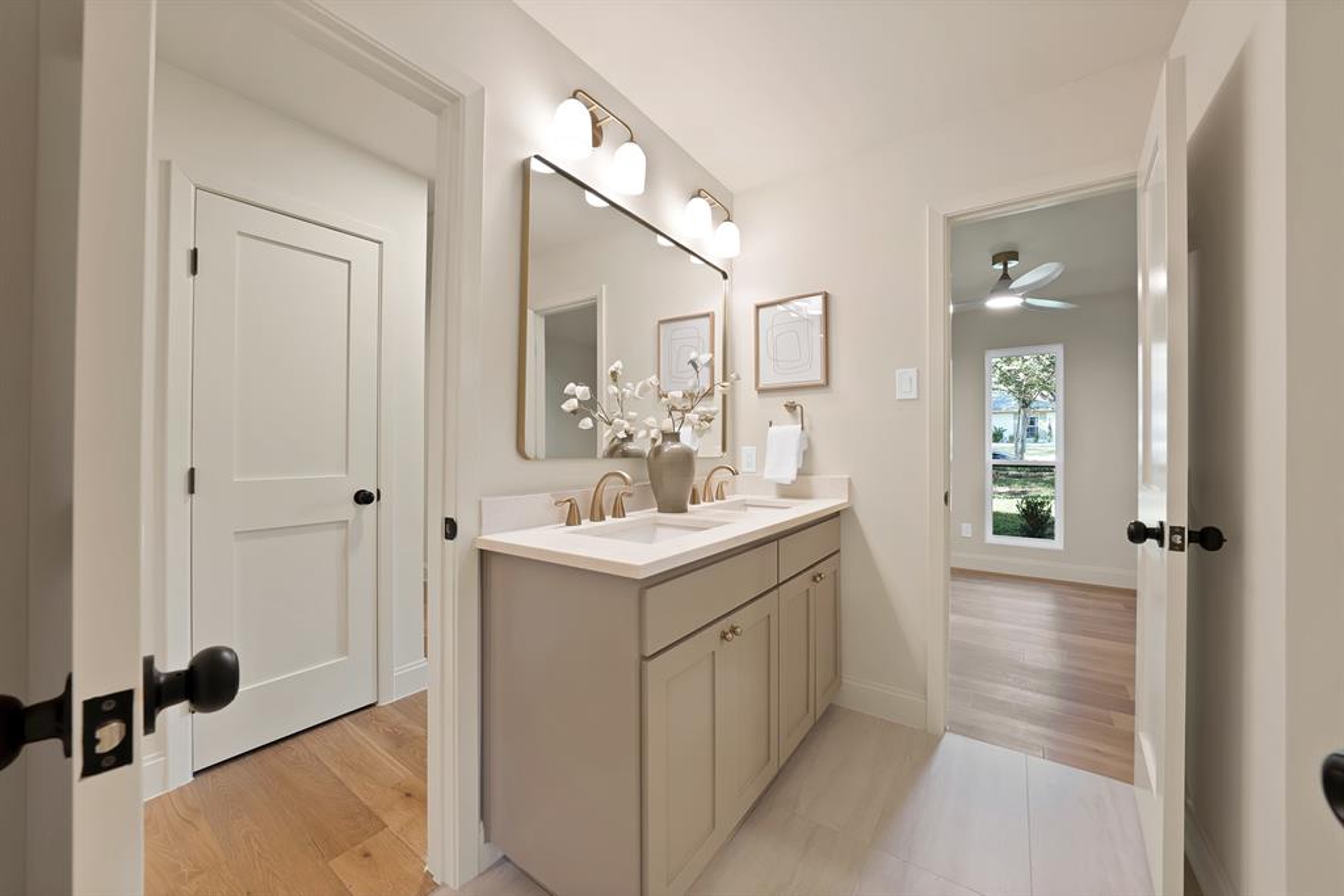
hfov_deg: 112.6
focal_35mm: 12
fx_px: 448
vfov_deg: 90.0
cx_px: 672
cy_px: 448
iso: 640
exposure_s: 1/4
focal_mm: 12
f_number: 9
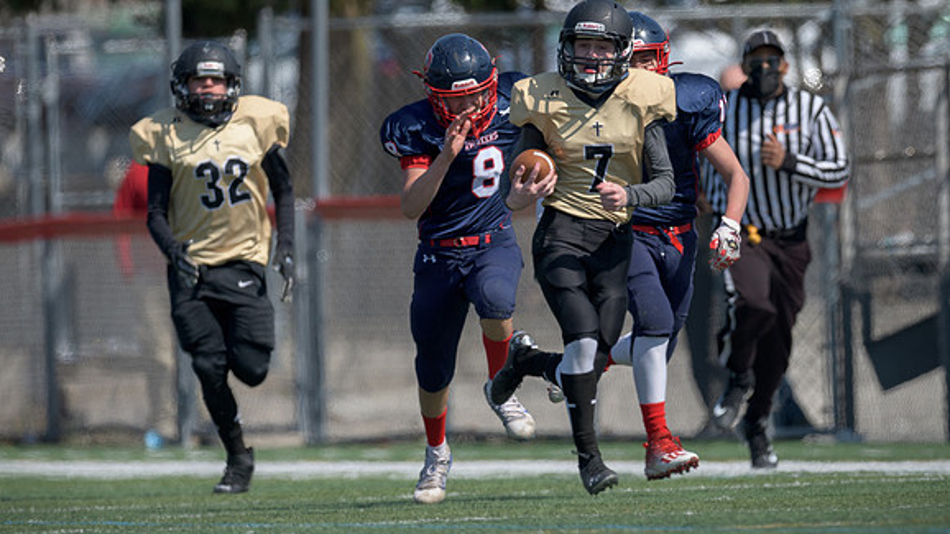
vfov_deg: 1.4
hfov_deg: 2.5
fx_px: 22115
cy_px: 199
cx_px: 640
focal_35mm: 878
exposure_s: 1/2500
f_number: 4
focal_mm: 500
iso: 250
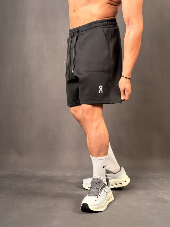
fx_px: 314
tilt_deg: -3.8
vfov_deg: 39.7
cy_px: 114
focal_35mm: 48
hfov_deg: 30.3
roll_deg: -0.7
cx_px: 85
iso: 64
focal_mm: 6.76
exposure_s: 1/50
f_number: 1.78
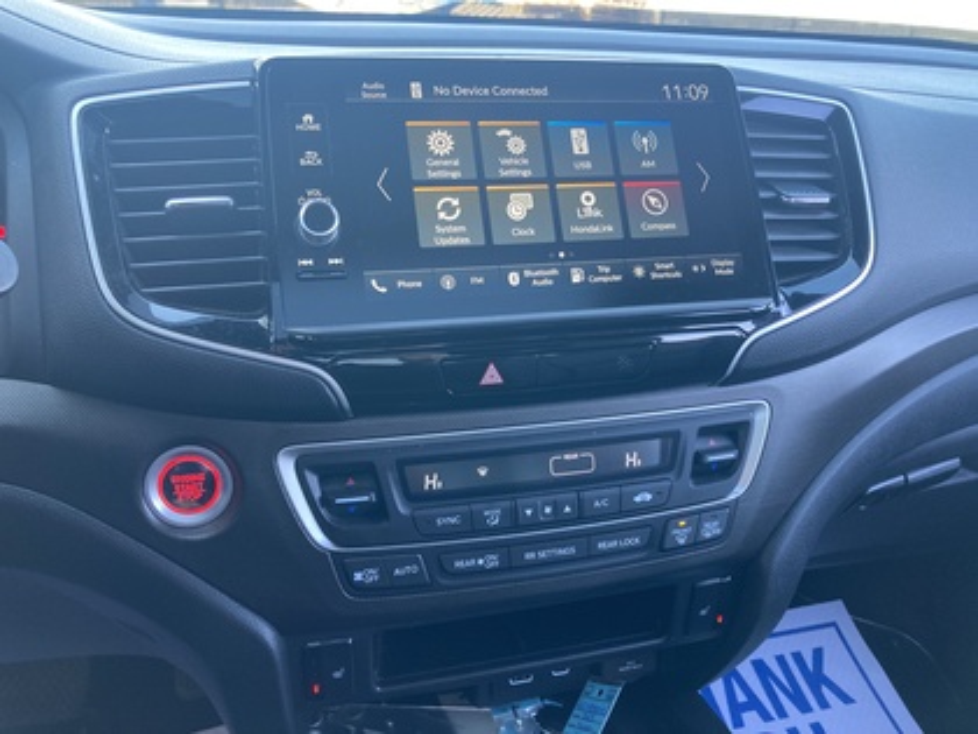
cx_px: 489
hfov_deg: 63.4
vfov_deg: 49.7
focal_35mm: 28
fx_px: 791
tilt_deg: -27.2
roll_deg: -1.4
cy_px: 367
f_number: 1.8
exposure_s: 1/79
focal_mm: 3.99
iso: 80
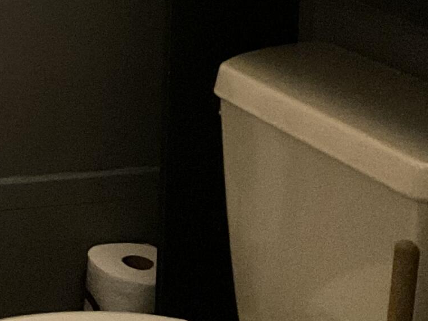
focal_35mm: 115
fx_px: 1421
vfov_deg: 12.1
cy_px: -190
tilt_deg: -8.9
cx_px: -370
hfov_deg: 14.7
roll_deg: +1.3
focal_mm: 3
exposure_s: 1/20
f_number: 1.8
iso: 500
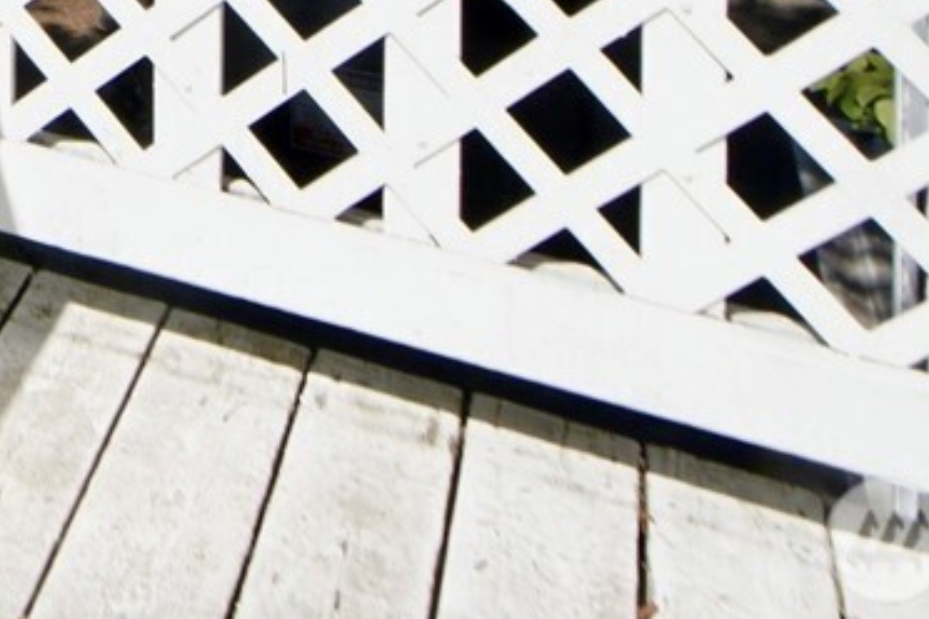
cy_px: -775
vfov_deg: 14.1
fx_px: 1884
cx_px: -686
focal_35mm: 73
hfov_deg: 20.6
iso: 400
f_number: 9
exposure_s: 1/200
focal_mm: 16
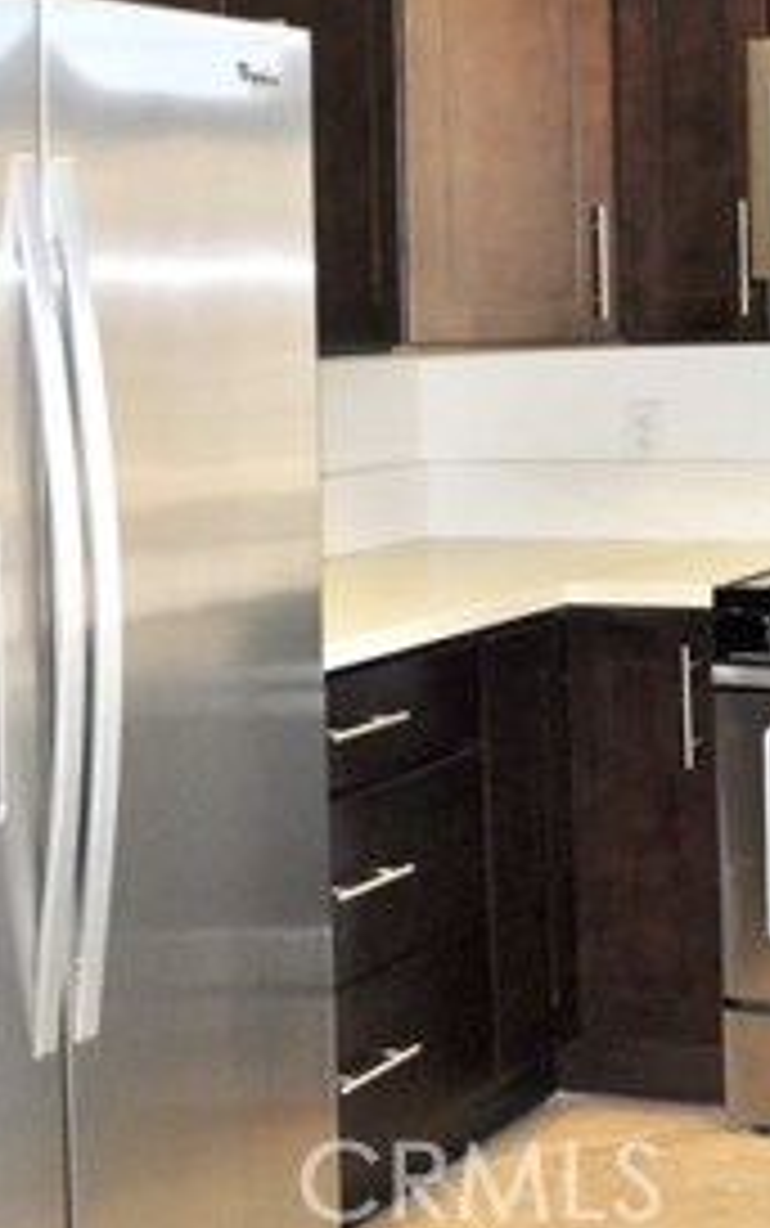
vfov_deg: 27.0
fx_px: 2521
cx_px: 932
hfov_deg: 16.6
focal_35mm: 75
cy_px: 290
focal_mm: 21
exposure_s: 1/125
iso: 640
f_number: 3.8
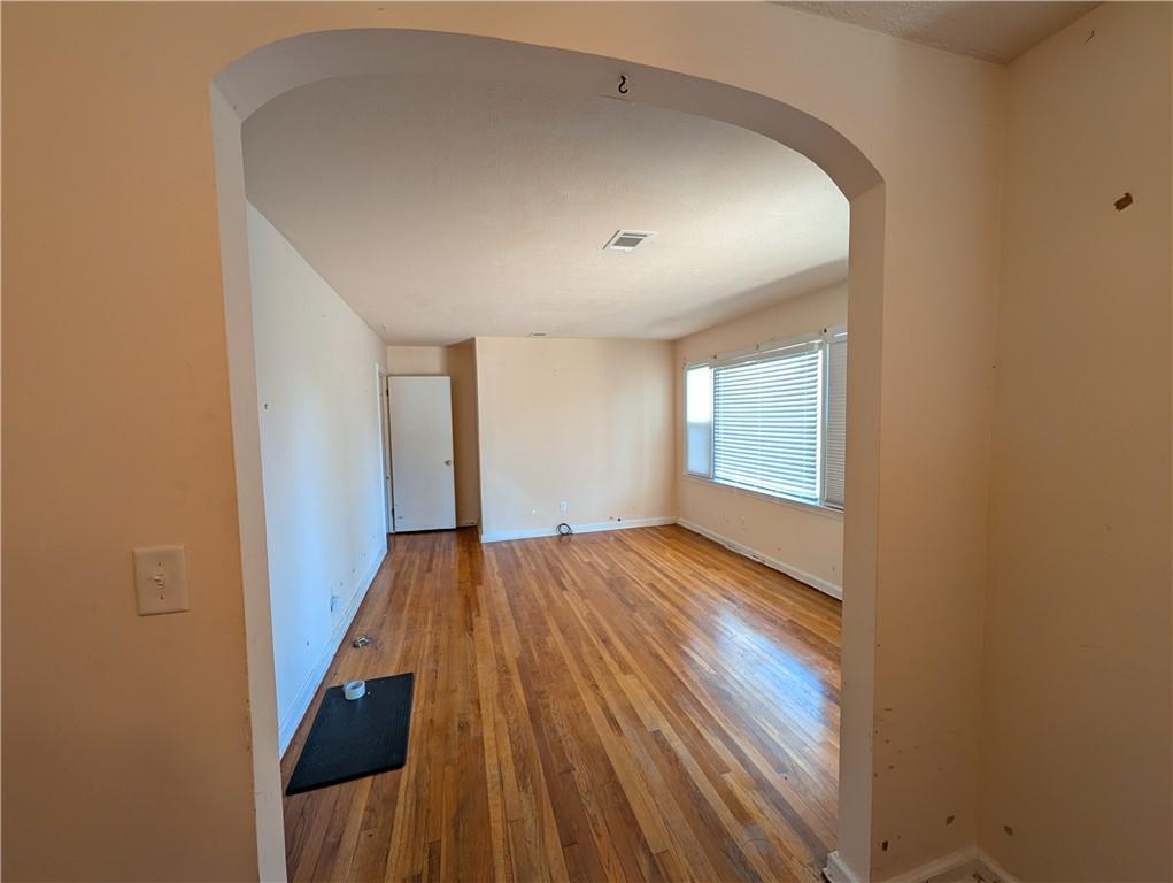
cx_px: 586
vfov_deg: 94.6
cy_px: 442
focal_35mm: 12
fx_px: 407
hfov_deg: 110.5
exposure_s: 1/60
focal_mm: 2.02
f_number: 1.7
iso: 96
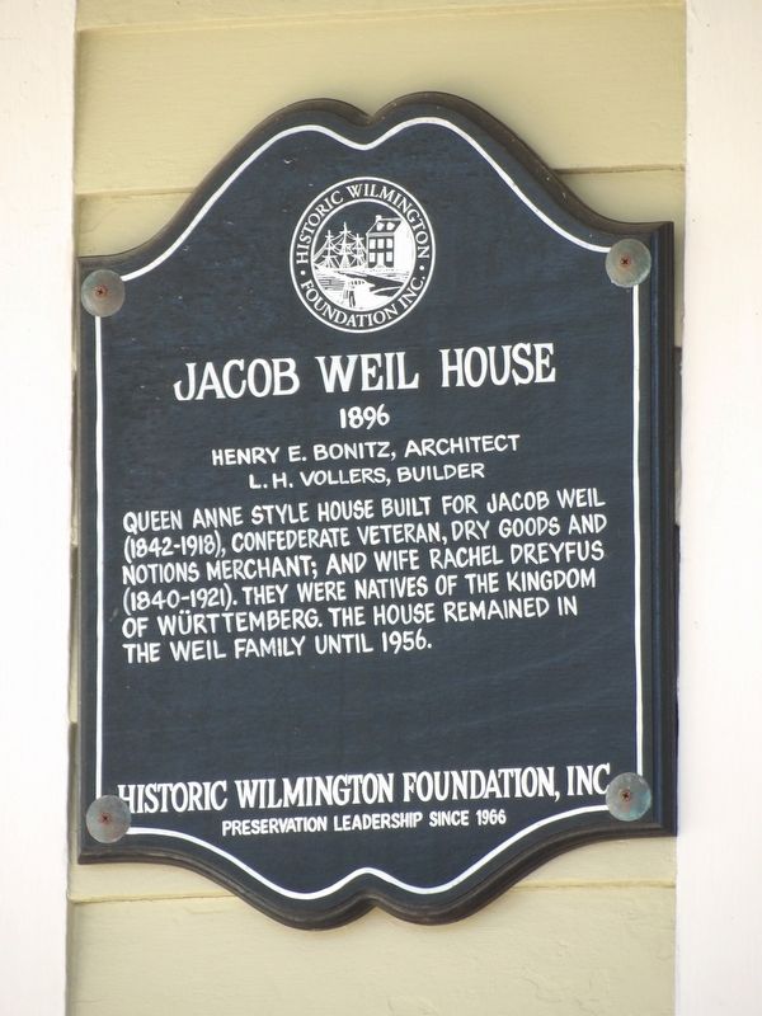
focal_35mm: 604
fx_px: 17728
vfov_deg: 3.3
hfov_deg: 2.5
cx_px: 381
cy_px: 508
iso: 200
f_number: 4.2
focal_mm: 108.3
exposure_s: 1/78
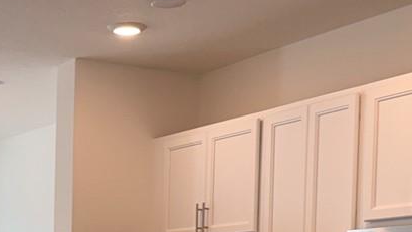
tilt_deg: +1.1
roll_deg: -2.1
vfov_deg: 11.3
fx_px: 1115
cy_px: 362
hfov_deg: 20.7
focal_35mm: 102
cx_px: 74
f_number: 1.78
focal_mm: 6.76
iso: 200
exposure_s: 1/128
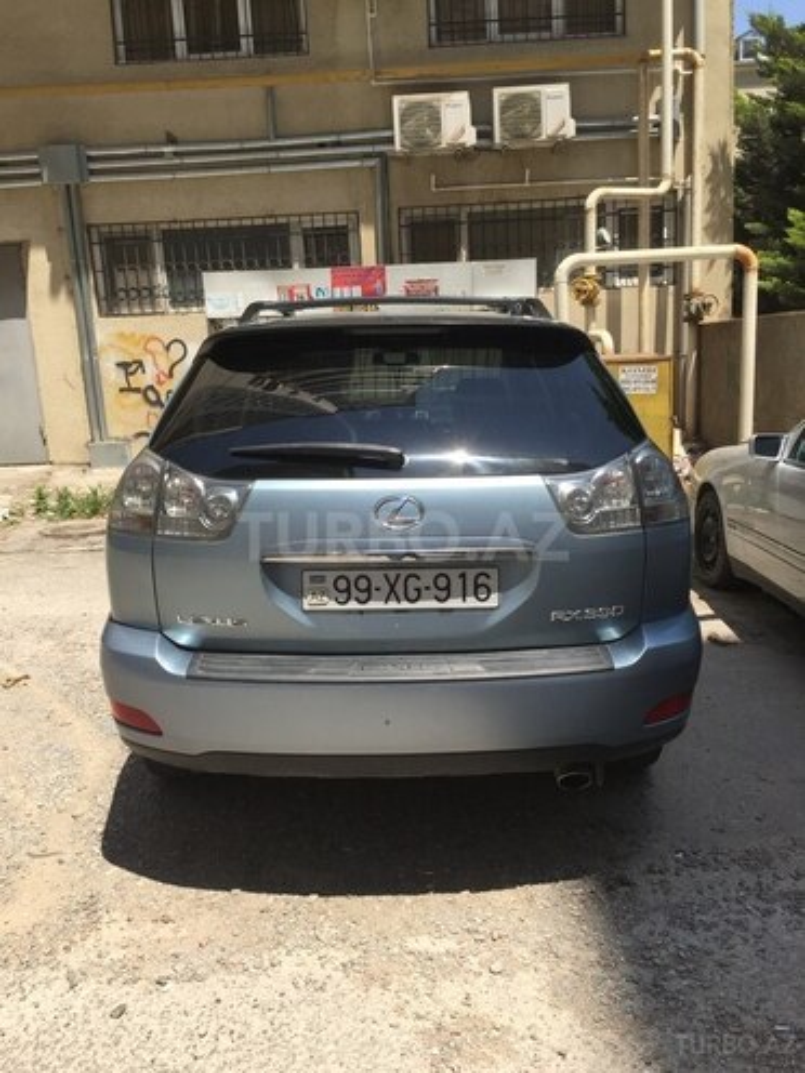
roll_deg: +3.3
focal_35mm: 29
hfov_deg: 48.2
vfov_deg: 61.7
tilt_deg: -9.3
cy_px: 536
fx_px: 899
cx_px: 402
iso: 32
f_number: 2.2
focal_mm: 4.15
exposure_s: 1/1647
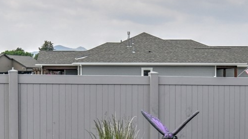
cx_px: 106
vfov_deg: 14.4
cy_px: 256
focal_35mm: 73
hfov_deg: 28.9
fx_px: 480
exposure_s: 1/6400
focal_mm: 16
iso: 800
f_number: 8
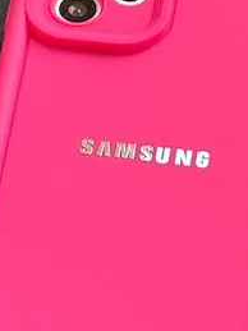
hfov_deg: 3.9
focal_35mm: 381
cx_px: 10
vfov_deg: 5.2
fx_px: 3642
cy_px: 147
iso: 50
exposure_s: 1/99
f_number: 2.8
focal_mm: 9
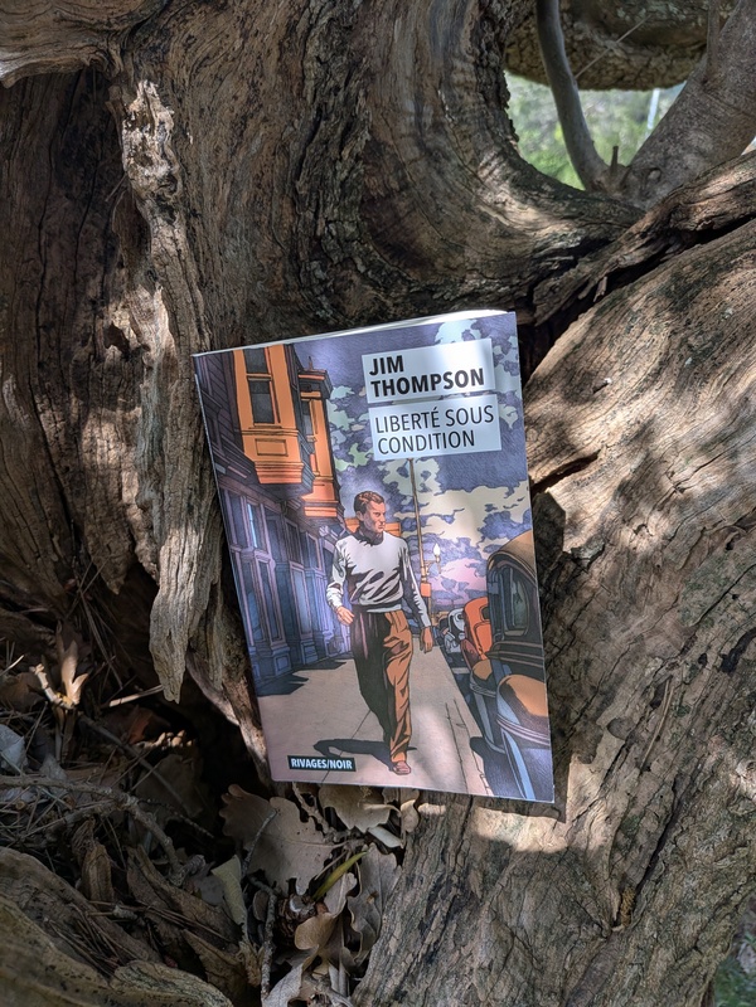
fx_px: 699
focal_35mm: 24
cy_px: 504
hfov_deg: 56.8
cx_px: 378
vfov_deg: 71.6
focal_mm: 4.53
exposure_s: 1/160
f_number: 1.7
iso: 25
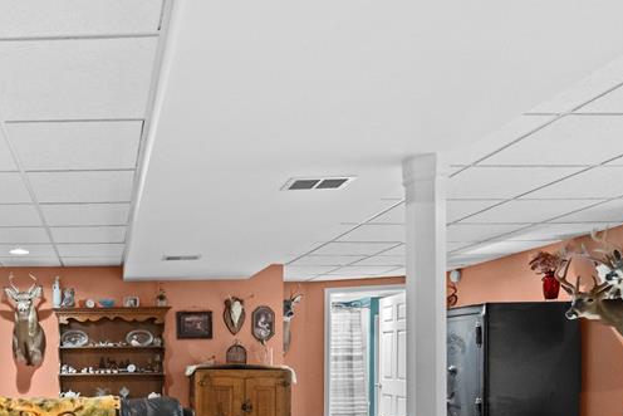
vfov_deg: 37.3
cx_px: 79
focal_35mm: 33
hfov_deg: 51.5
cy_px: 378
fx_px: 571
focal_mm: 16
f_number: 4
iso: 6400
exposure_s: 1/20
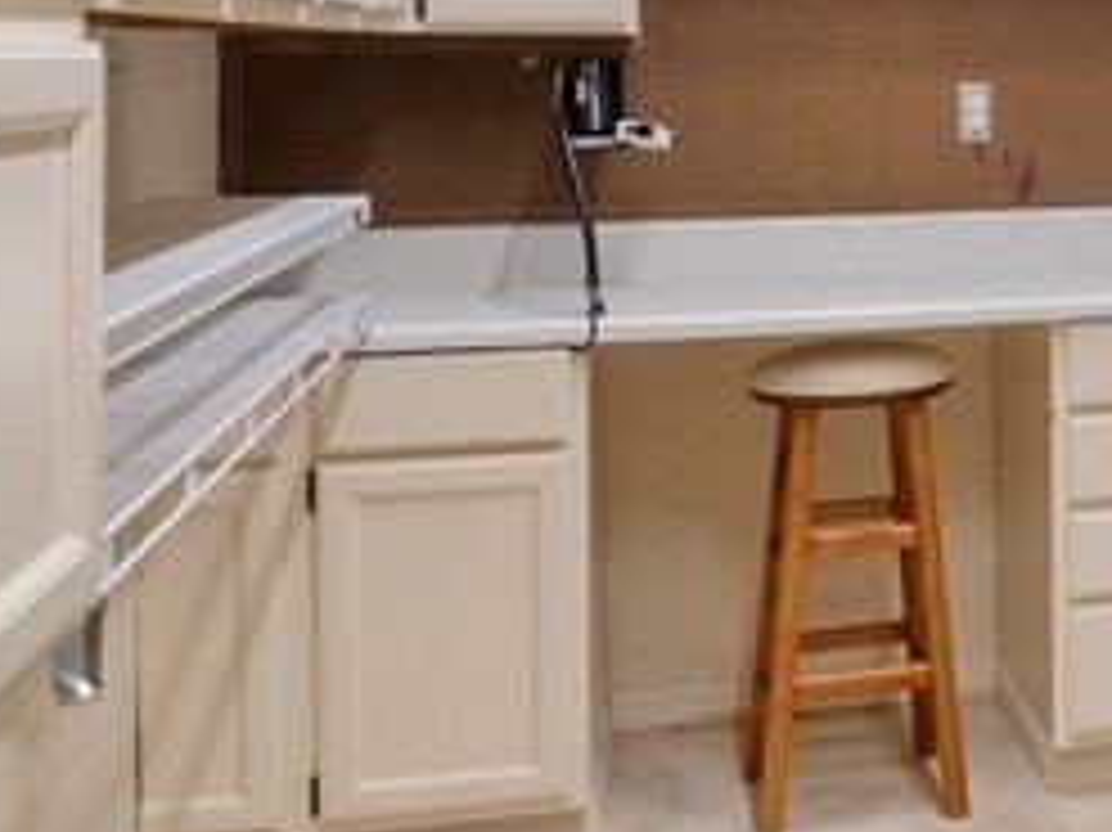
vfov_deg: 24.4
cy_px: 58
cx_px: 1333
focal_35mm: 58
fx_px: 1862
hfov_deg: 28.8
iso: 200
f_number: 7.1
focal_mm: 7
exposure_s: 1/5
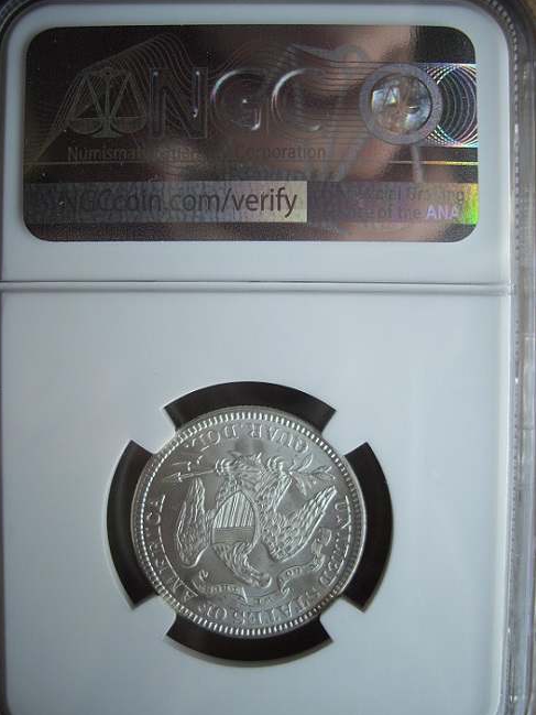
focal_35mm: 39
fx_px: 805
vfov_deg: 47.9
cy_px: 365
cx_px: 262
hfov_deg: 36.8
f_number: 2.8
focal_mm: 7.9
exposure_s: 1/125
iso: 100
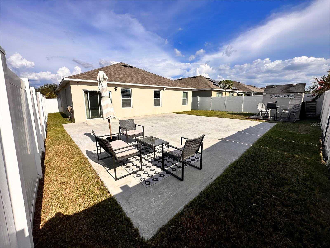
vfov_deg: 85.7
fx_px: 133
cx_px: 165
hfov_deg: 102.1
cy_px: 124
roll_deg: +0.1
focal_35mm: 14
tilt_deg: -10.0
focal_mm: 2.22
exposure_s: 1/4464
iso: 50
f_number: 2.2
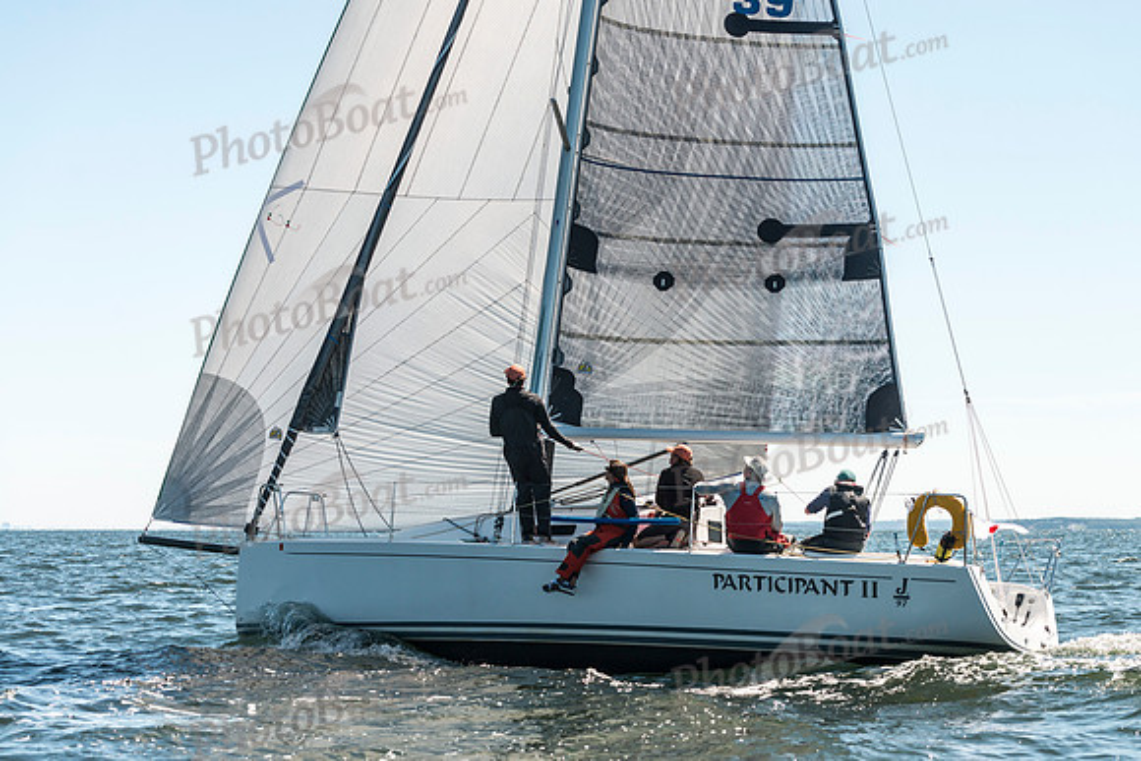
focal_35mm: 72
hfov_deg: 28.0
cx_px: 580
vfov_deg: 18.9
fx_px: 2286
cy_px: 381
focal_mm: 70
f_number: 5.6
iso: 400
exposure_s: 1/1000
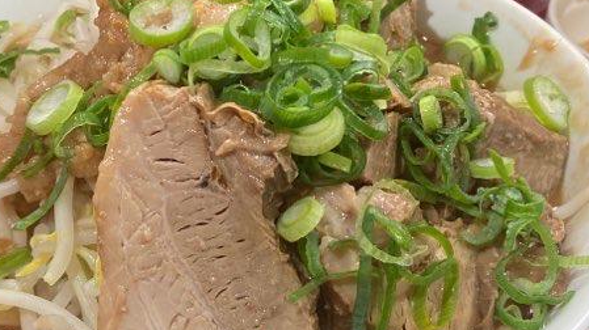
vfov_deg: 17.7
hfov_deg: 31.0
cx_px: 261
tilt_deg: -39.3
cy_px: 124
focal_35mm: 68
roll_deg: +0.8
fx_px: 1061
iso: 125
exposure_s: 1/60
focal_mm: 3.99
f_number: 1.8
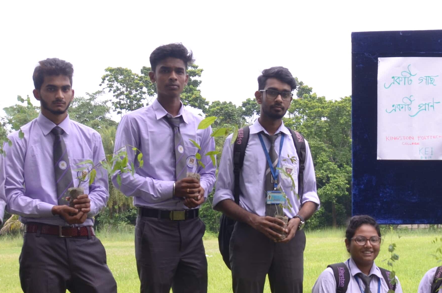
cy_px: 218
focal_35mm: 75
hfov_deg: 25.3
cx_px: 476
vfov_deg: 18.0
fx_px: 919
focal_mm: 18
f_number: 6.3
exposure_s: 1/100
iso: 100
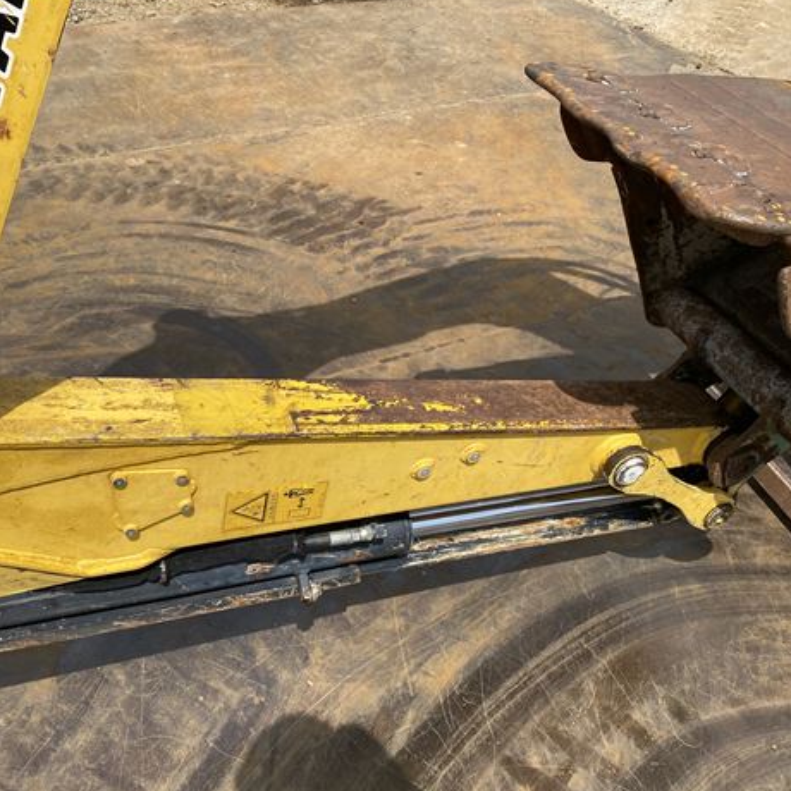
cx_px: 382
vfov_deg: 51.1
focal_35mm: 32
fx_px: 827
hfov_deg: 51.1
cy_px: 392
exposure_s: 1/2967
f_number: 1.8
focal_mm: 4.25
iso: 32
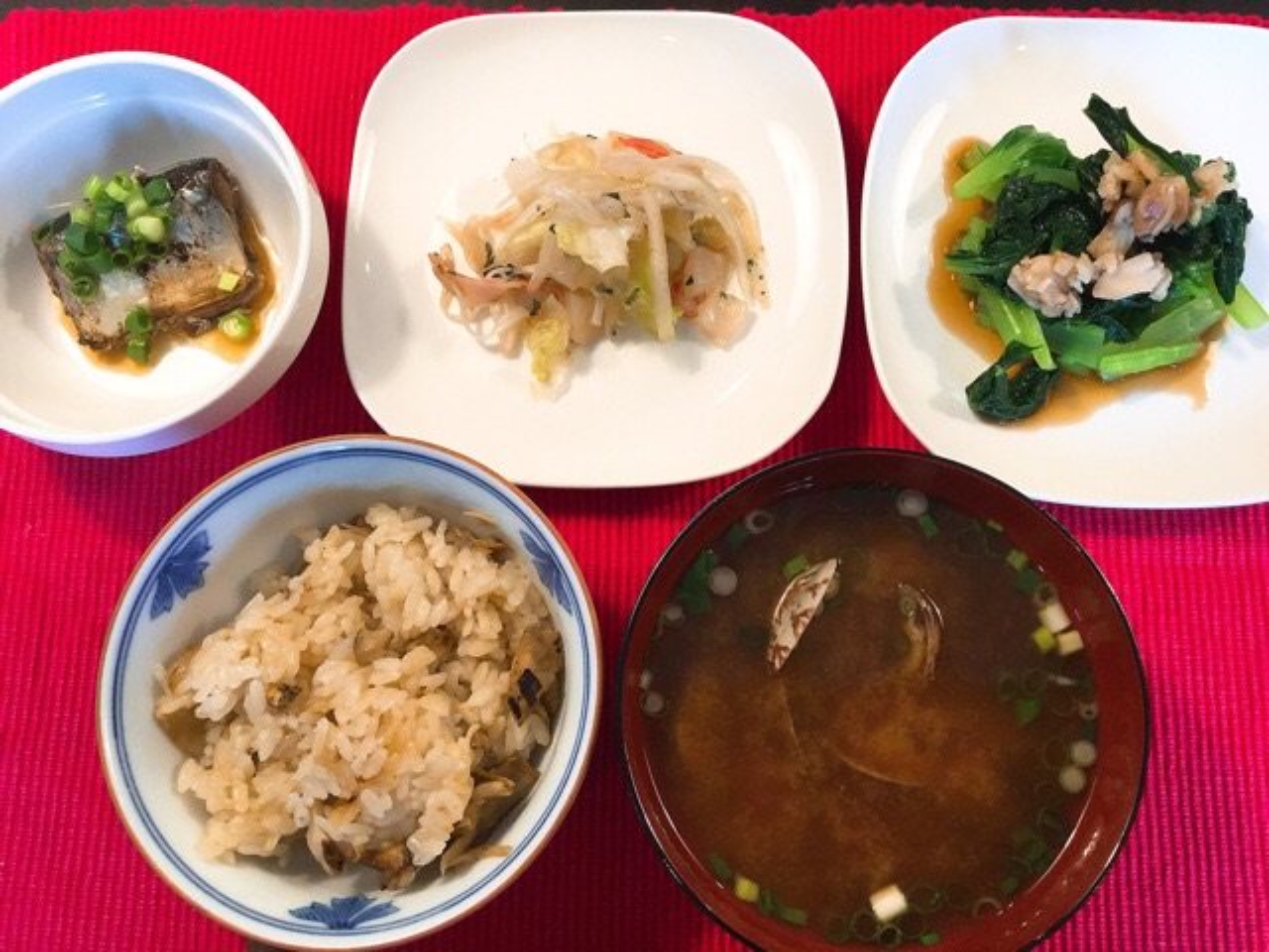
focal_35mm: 31
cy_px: 476
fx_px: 1136
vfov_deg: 45.4
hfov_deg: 58.4
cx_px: 634
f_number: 2.4
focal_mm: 3.3
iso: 64
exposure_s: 1/30
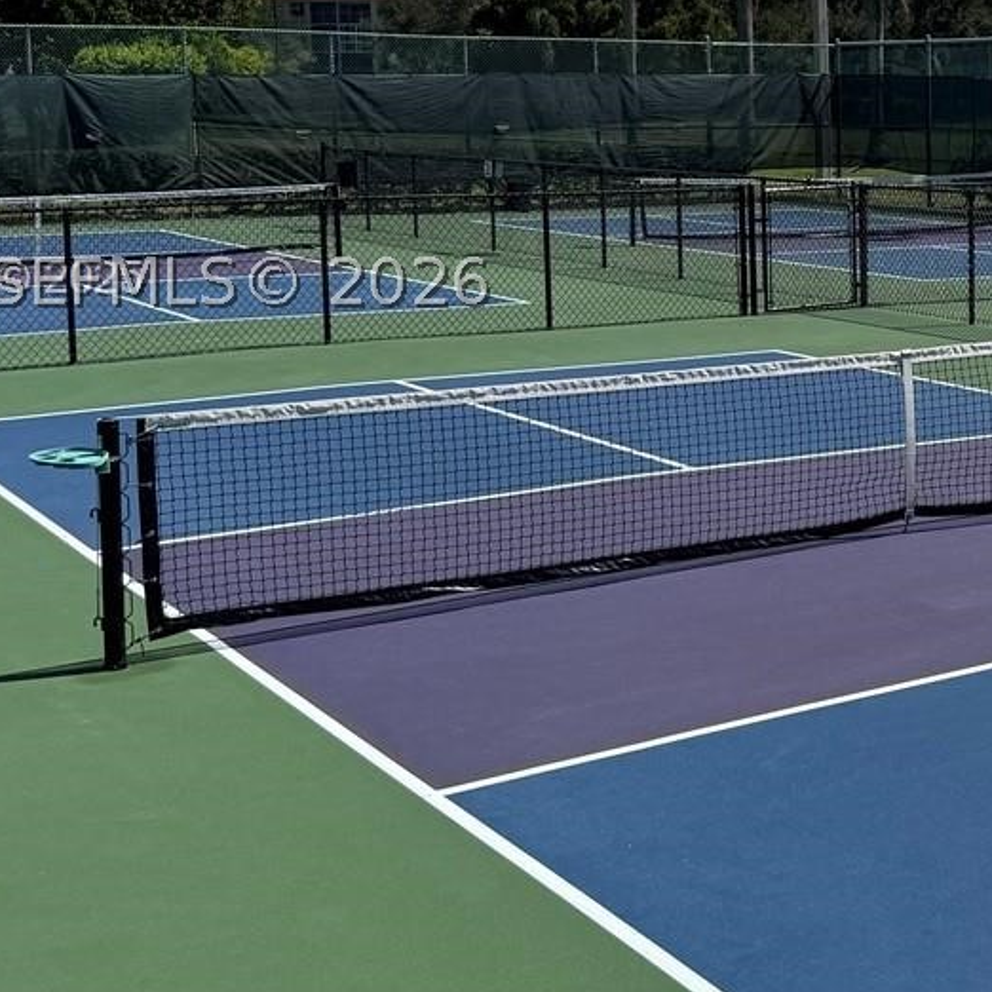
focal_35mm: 65
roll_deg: -0.1
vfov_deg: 26.2
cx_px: 1072
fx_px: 2107
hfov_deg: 24.8
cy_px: 281
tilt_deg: -6.9
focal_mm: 6.76
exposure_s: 1/7092
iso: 80
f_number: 1.78
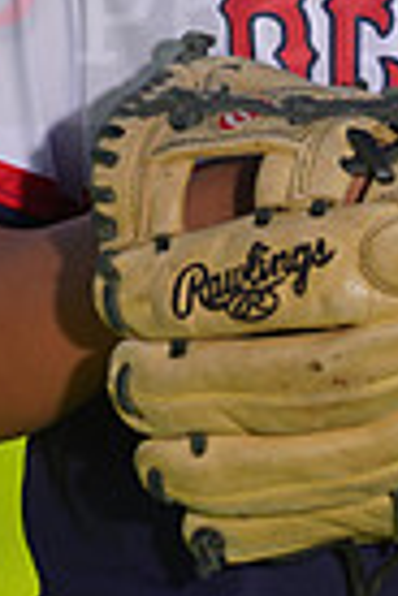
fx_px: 25039
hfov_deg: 0.9
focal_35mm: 1510
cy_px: -13
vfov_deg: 1.4
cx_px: 387
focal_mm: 358
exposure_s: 1/250
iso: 100
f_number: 9
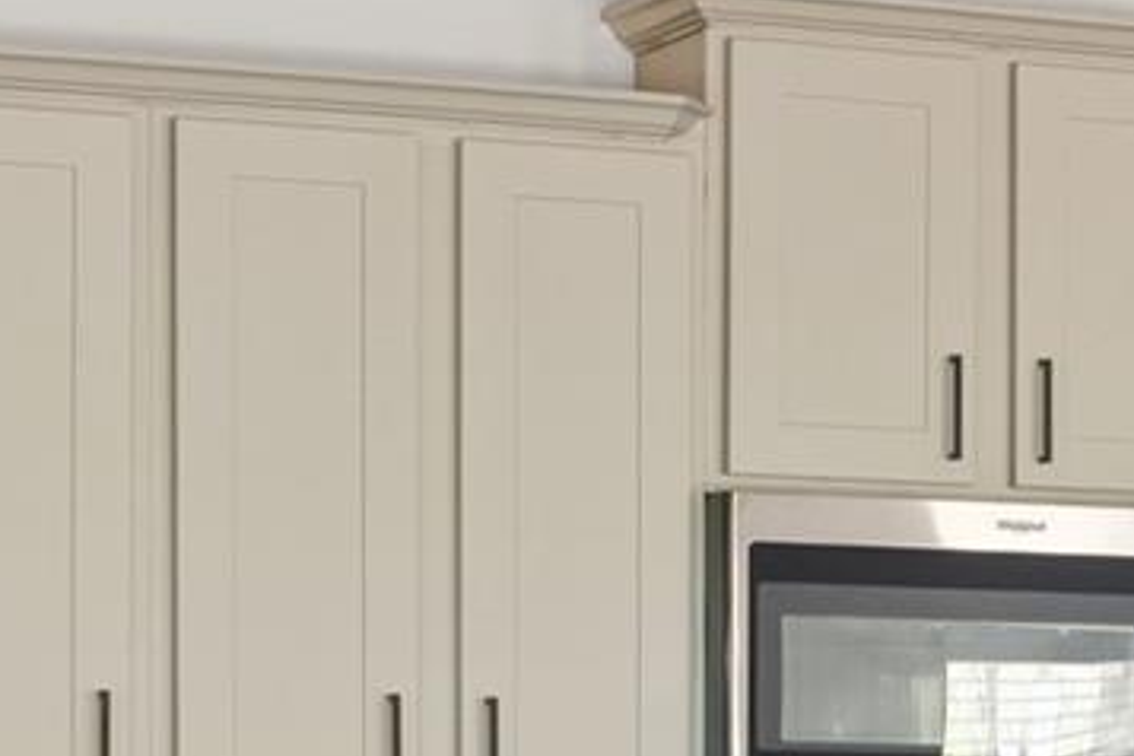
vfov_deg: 7.8
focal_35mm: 172
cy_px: 1272
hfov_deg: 11.1
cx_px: 2100
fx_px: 5418
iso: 400
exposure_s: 1/1.67
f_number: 8
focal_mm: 30
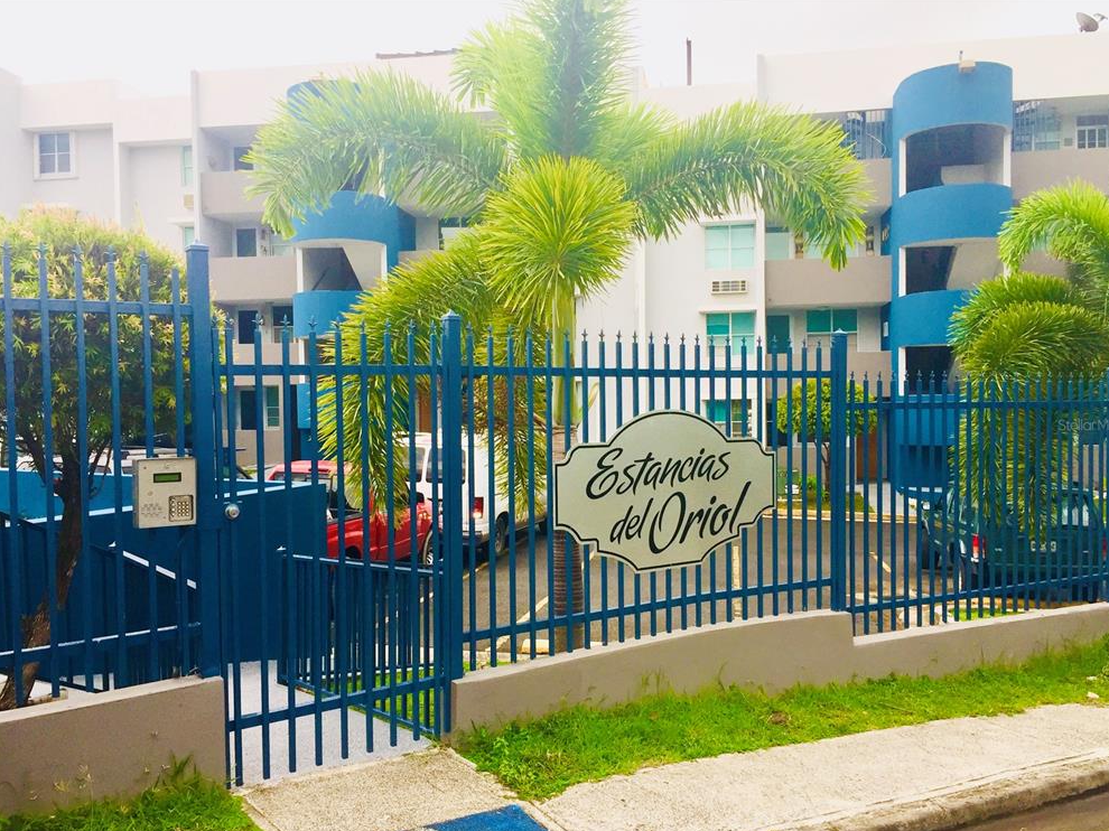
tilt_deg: -0.6
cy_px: 424
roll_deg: -0.7
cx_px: 552
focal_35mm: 30
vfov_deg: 46.8
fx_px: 961
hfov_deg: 60.0
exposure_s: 1/120
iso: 40
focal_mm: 4.15
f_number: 2.2
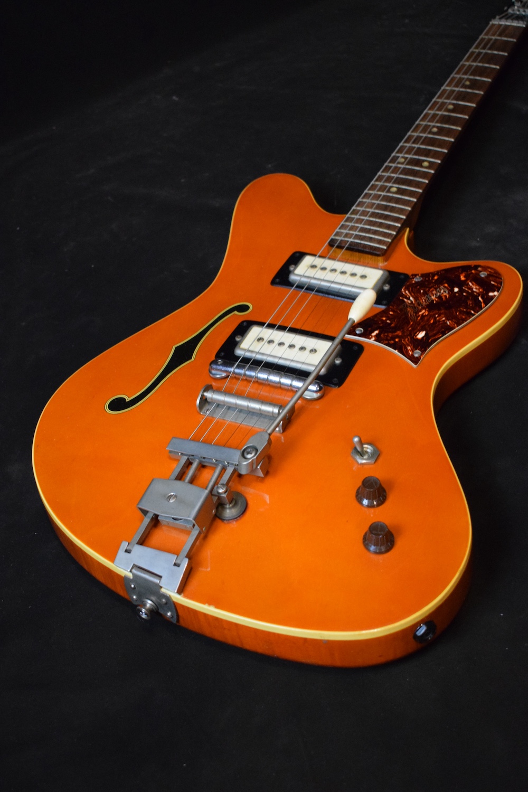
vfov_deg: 38.9
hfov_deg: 26.5
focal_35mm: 51
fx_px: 1122
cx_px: 264
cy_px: 396
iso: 3600
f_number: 4.5
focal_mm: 34
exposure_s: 1/60
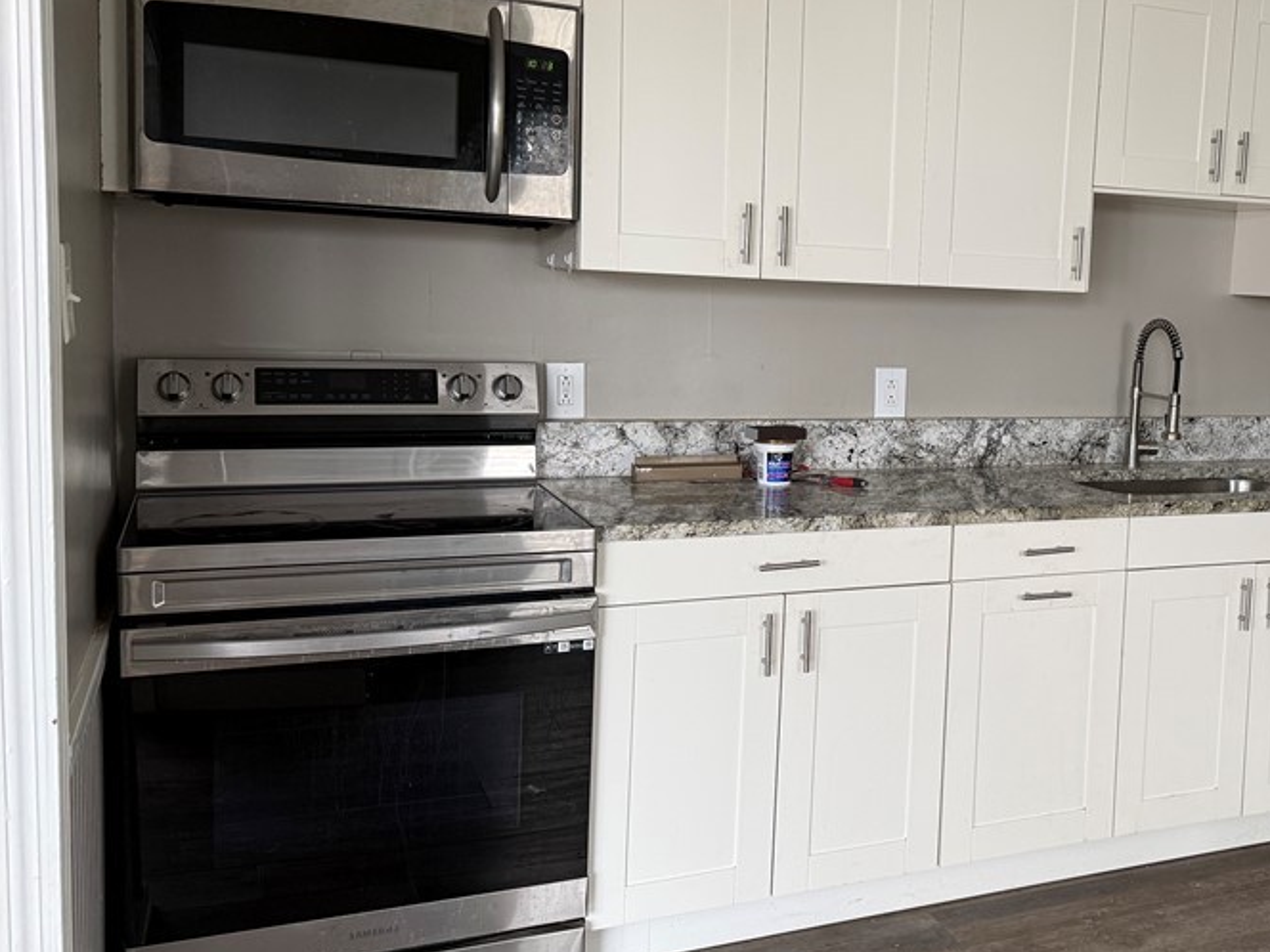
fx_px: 1357
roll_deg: -2.7
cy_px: 409
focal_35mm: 37
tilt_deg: -5.4
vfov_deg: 38.6
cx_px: 945
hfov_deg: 48.3
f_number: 1.78
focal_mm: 6.76
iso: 200
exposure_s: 1/120
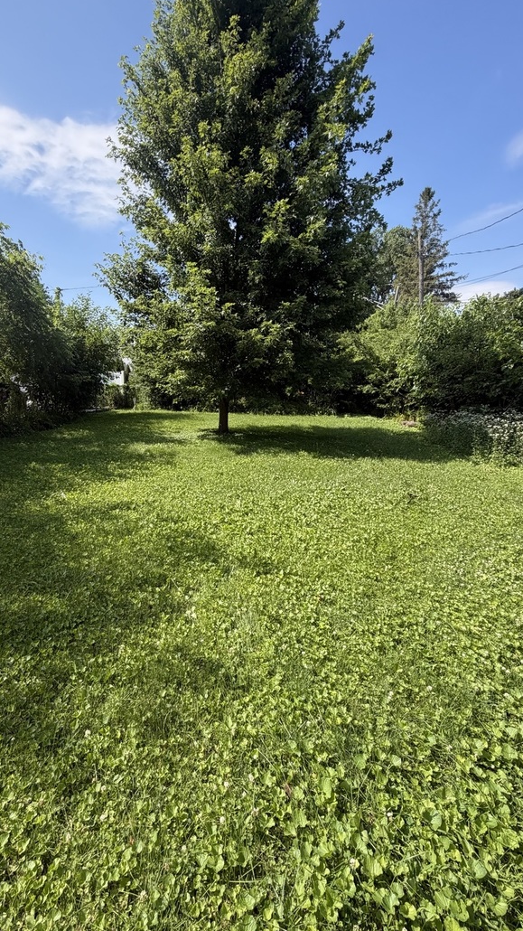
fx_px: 395
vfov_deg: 99.4
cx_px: 221
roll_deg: -1.5
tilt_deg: -10.8
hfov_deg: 66.7
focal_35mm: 16
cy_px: 466
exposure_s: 1/709
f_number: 2.2
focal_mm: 2.22
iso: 40
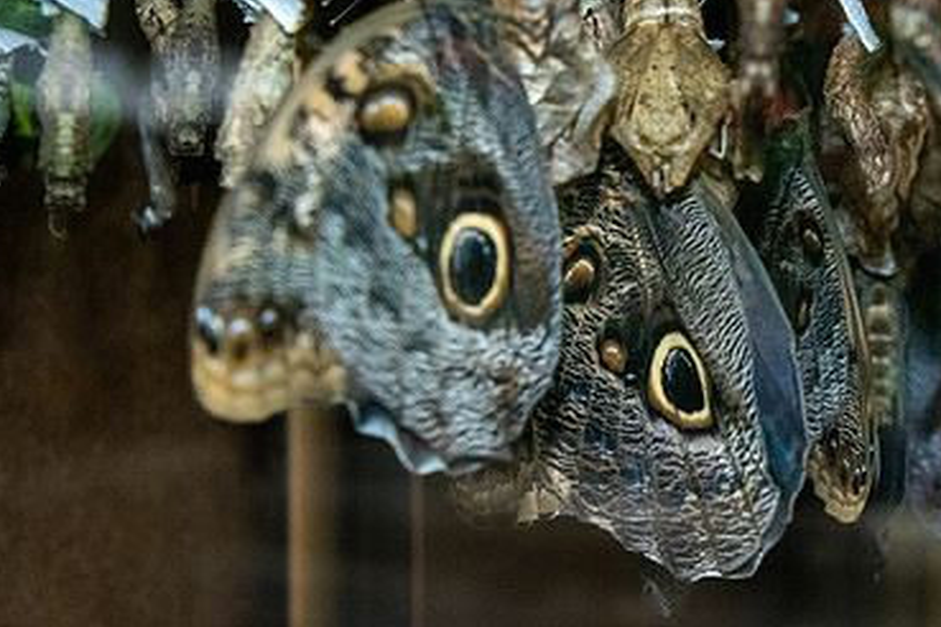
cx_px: 727
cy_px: 394
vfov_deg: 10.6
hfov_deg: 15.8
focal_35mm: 129
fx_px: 3372
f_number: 10
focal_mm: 82
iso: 8000
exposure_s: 1/200
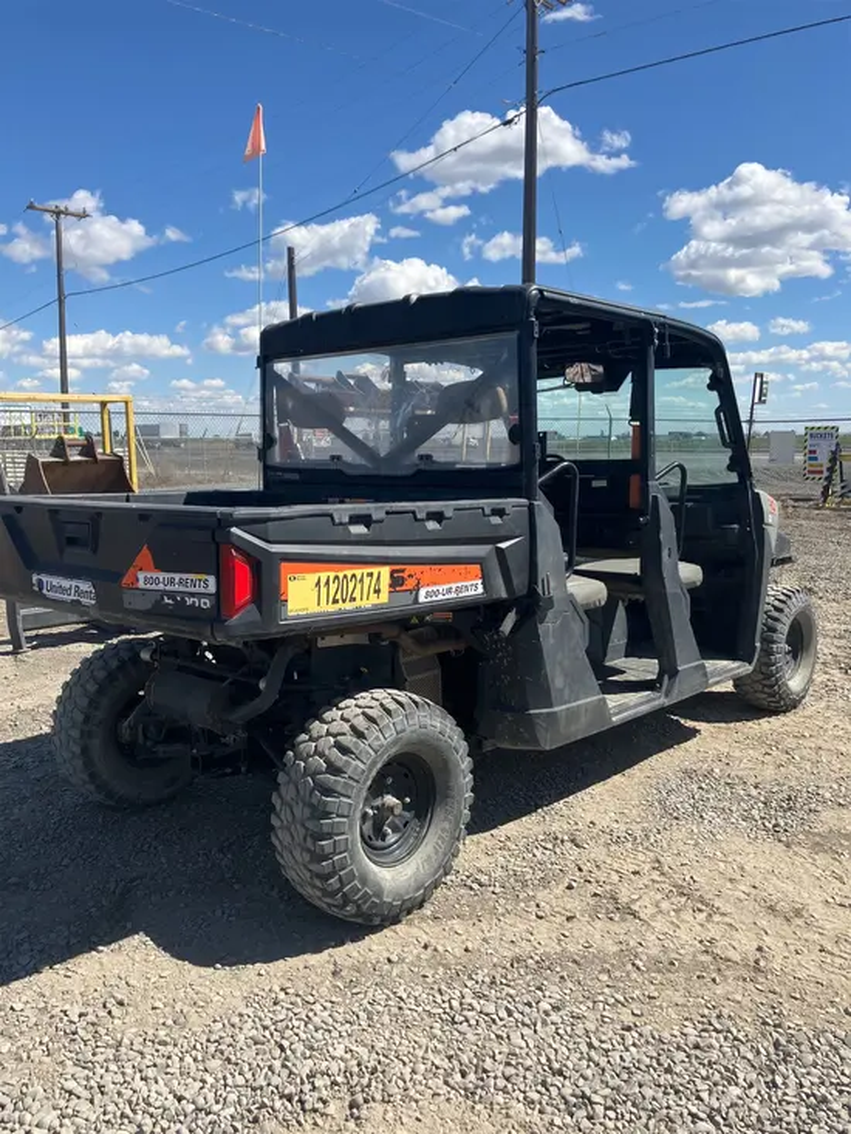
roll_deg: -1.6
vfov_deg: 63.4
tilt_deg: -7.8
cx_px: 426
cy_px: 567
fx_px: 918
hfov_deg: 49.8
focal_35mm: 28
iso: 32
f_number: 1.8
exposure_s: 1/1799
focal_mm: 3.99
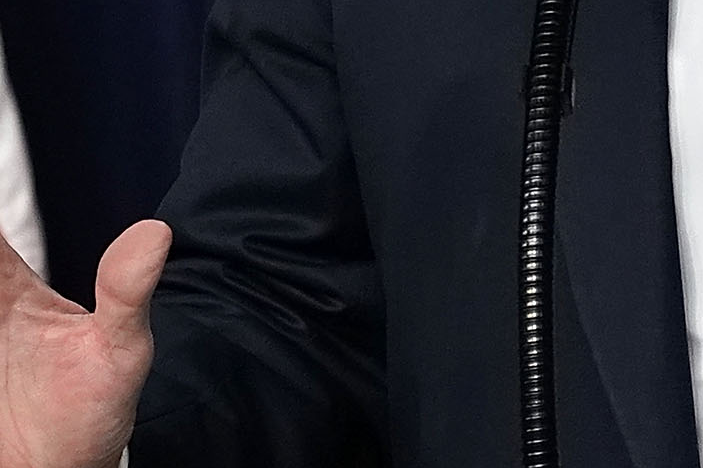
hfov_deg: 2.1
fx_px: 18835
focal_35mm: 965
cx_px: 532
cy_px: -171
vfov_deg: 1.4
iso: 3200
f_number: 7.1
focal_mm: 226
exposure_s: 1/500
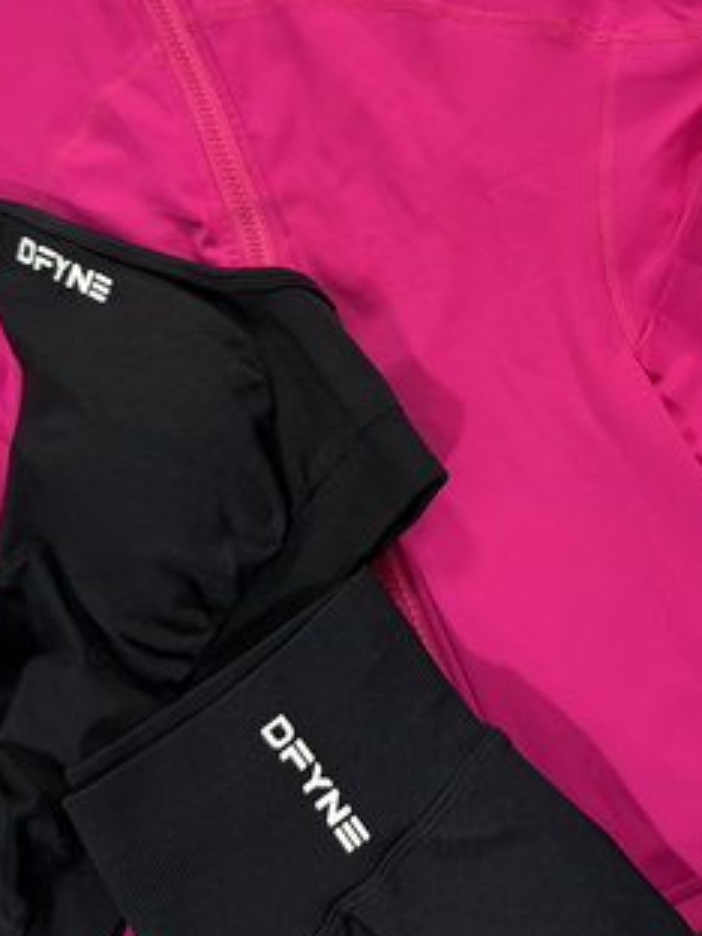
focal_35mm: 41
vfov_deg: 44.9
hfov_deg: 35.0
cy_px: 290
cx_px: 435
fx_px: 1109
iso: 160
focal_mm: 6.76
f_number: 1.78
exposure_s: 1/50
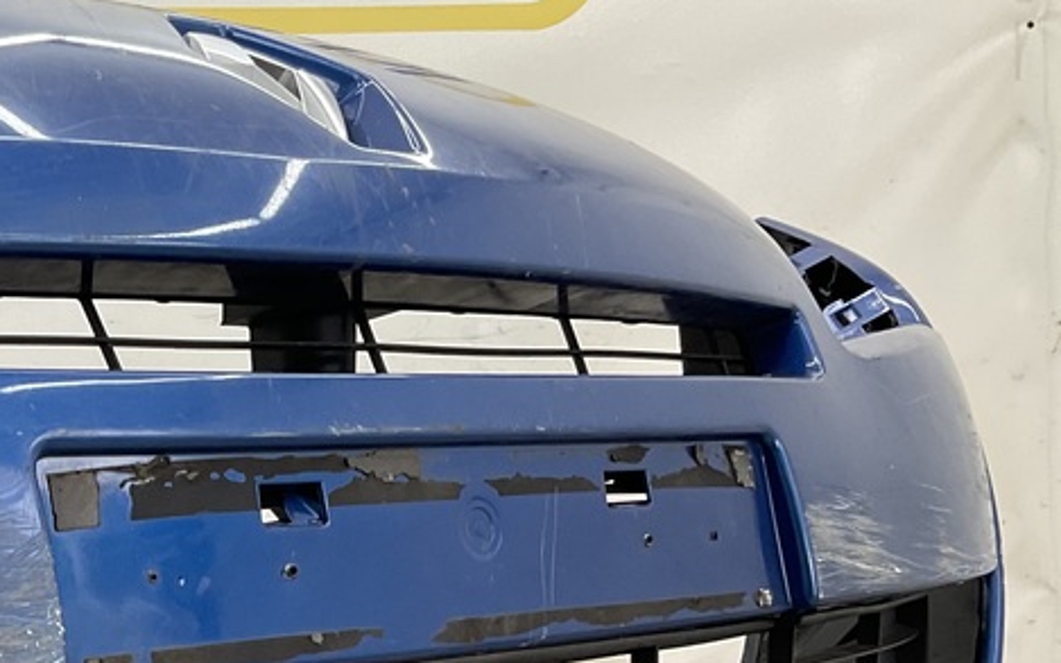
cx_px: 11
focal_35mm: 66
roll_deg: +1.4
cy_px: 758
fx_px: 1908
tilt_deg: -8.9
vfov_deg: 18.8
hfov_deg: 29.2
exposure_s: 1/100
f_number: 1.8
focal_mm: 3
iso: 50
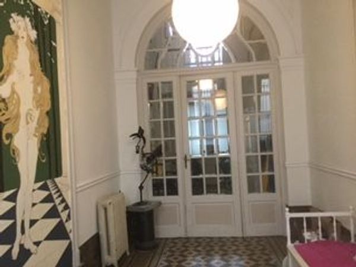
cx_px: 178
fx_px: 319
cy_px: 134
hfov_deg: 58.4
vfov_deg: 45.4
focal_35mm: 31
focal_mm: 3.3
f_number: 2.4
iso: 250
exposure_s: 1/17
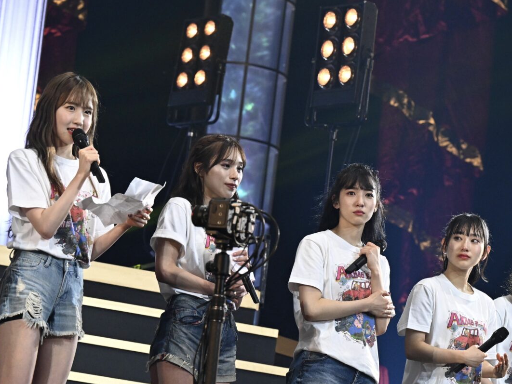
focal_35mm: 203
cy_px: 192
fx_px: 3003
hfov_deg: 9.7
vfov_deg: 7.3
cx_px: 231
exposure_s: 1/800
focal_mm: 125
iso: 2500
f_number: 6.3
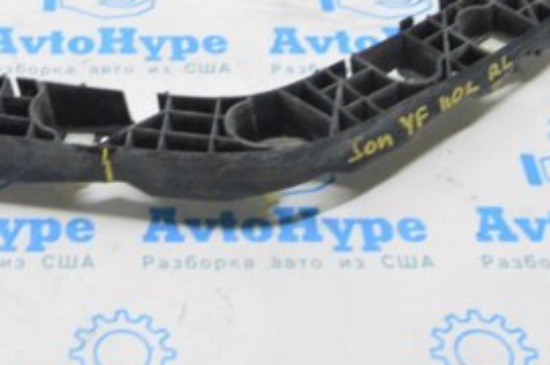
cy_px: -21
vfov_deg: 15.7
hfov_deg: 23.5
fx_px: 1297
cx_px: 81
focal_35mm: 85
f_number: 20
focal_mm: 24
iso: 6400
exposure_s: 1/15
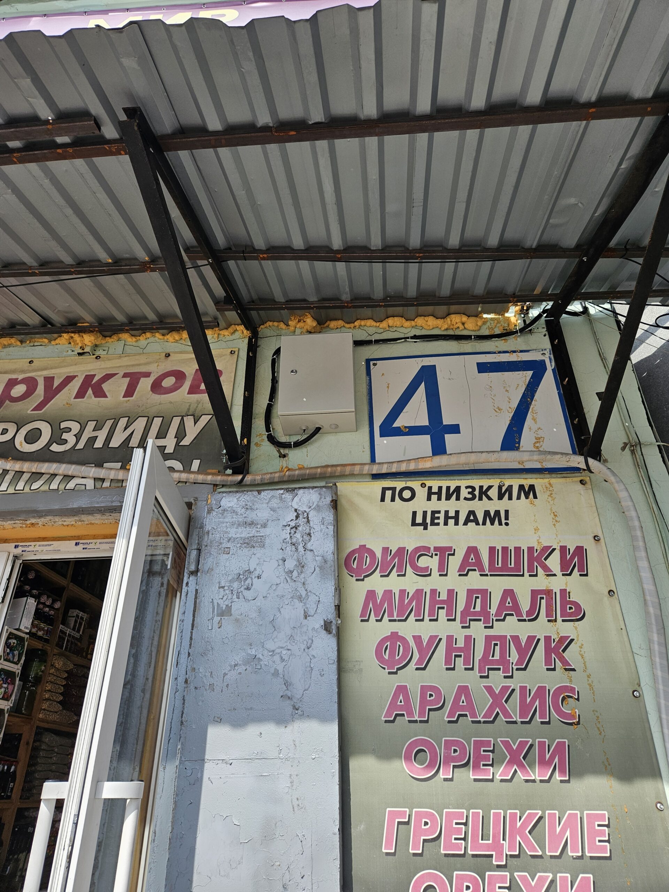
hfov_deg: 58.9
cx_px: 334
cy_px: 446
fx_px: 593
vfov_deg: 73.9
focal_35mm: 23
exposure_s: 1/1376
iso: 40
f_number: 1.8
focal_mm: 5.4
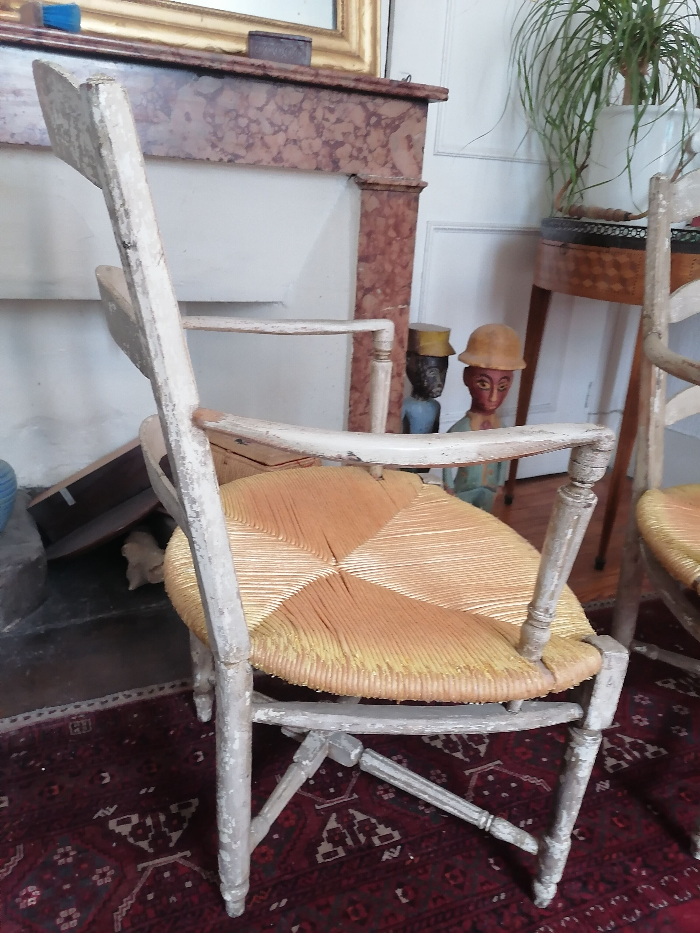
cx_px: 350
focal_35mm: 26
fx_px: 701
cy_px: 466
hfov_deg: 53.1
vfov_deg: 67.3
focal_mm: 5.3
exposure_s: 1/25
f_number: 1.8
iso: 500
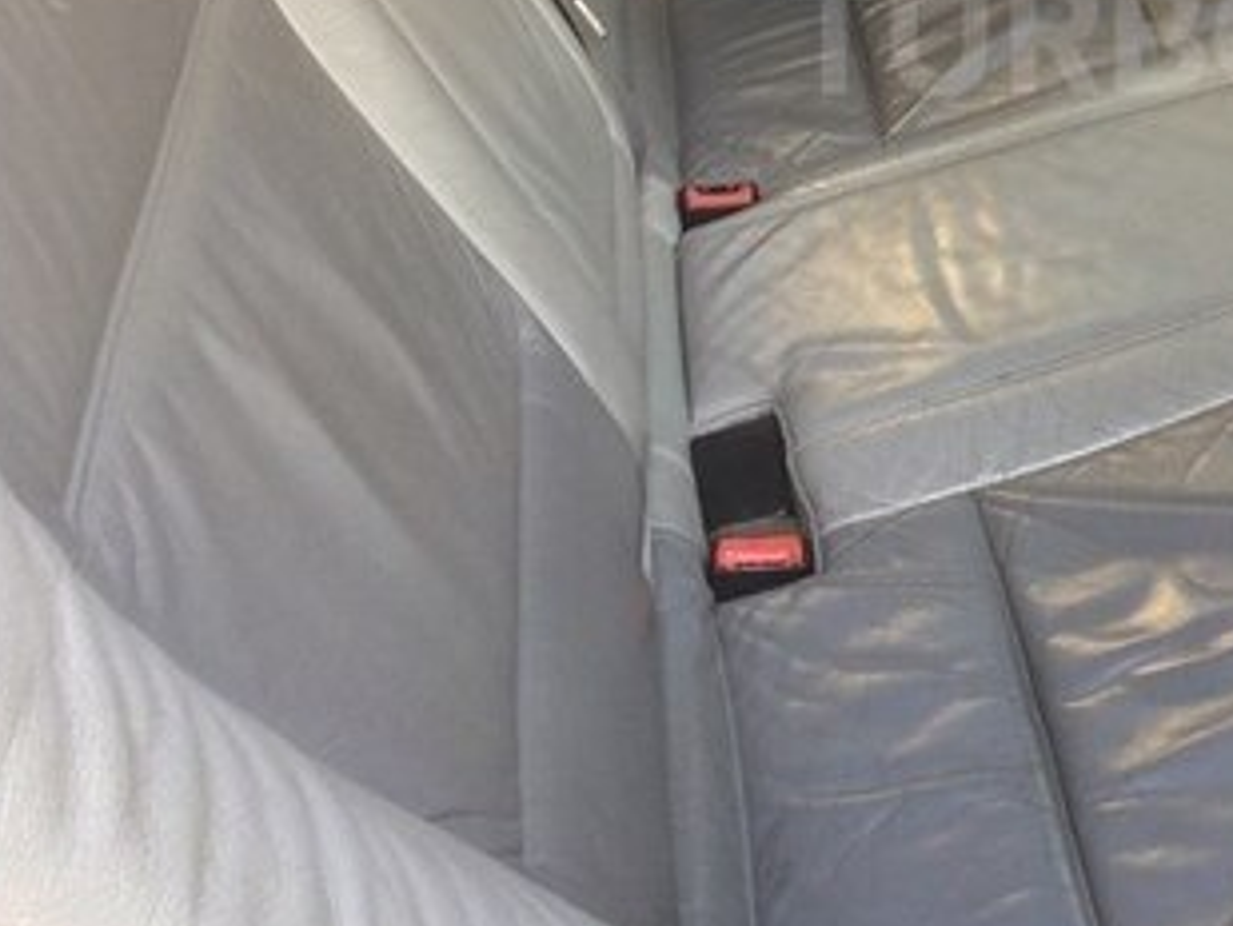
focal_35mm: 62
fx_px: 2209
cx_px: 1197
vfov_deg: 22.9
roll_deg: -0.6
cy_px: 34
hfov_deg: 29.4
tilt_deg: -25.8
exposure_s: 1/50
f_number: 2.2
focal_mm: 4.15
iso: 50
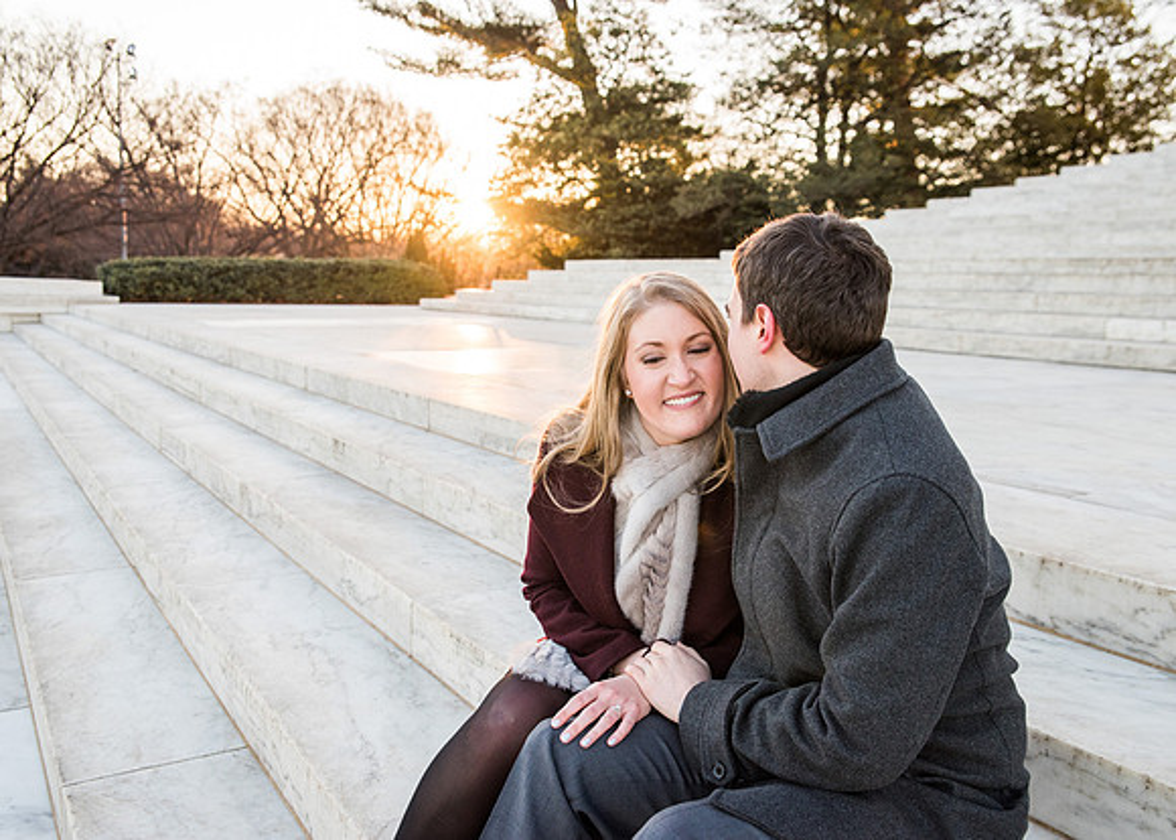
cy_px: 420
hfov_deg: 56.9
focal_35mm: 32
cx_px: 629
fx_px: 1084
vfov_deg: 42.3
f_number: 2.8
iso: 900
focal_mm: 31
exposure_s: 1/800
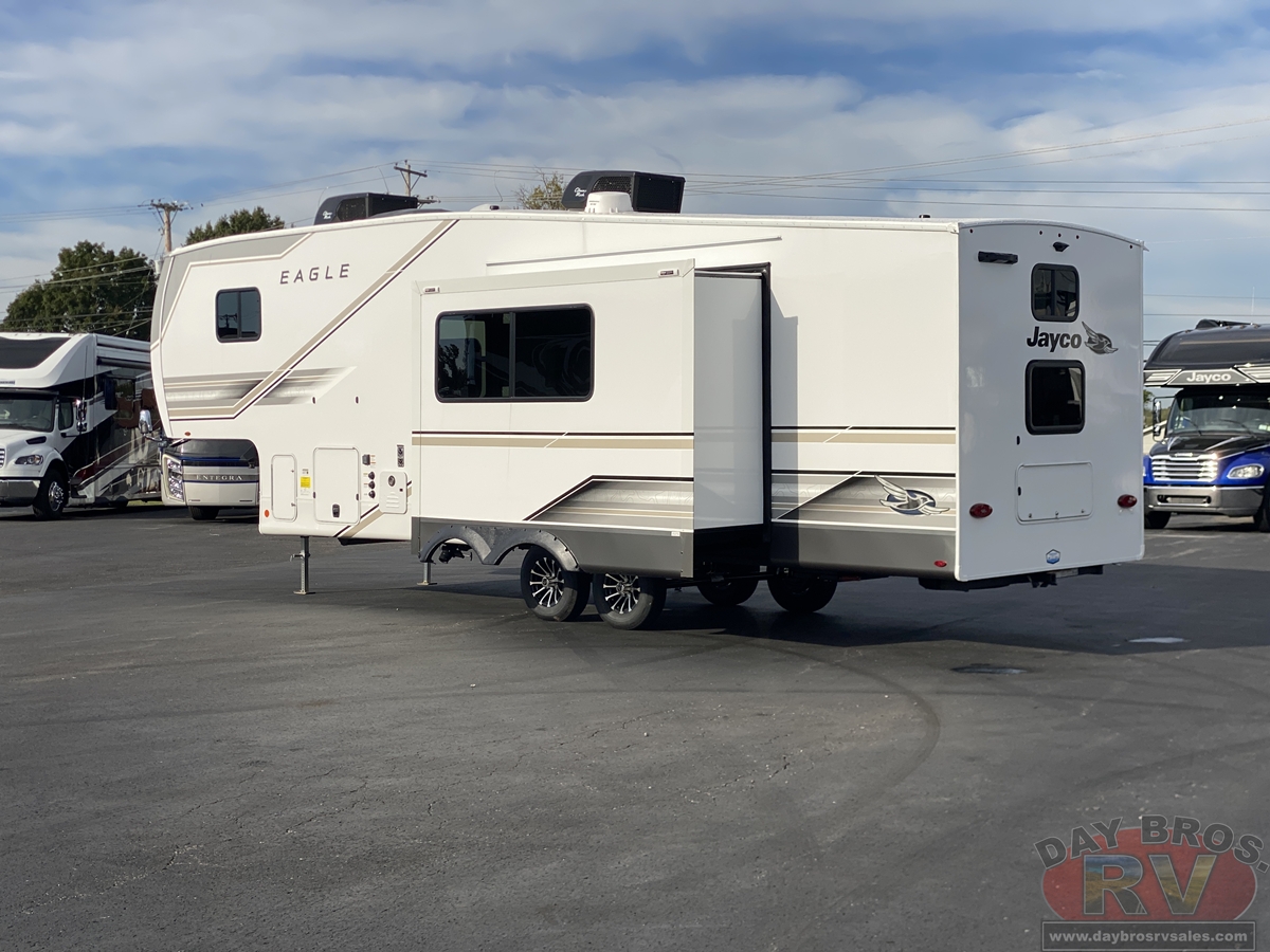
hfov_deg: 36.8
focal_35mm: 52
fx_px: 1908
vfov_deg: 28.0
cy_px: 476
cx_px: 635
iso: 20
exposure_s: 1/1845
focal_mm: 6
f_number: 2
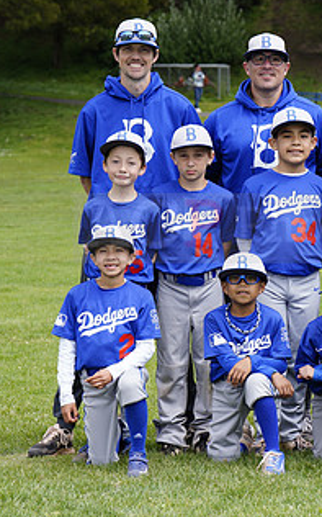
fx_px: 2504
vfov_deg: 11.8
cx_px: 348
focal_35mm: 178
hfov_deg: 7.3
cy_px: 215
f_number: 6.3
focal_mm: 95
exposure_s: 1/250
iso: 100
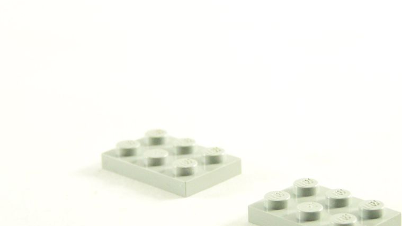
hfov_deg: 12.5
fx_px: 1833
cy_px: 157
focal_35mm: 172
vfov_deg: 7.1
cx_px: 263
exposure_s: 1/60
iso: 400
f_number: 3.2
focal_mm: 19.4
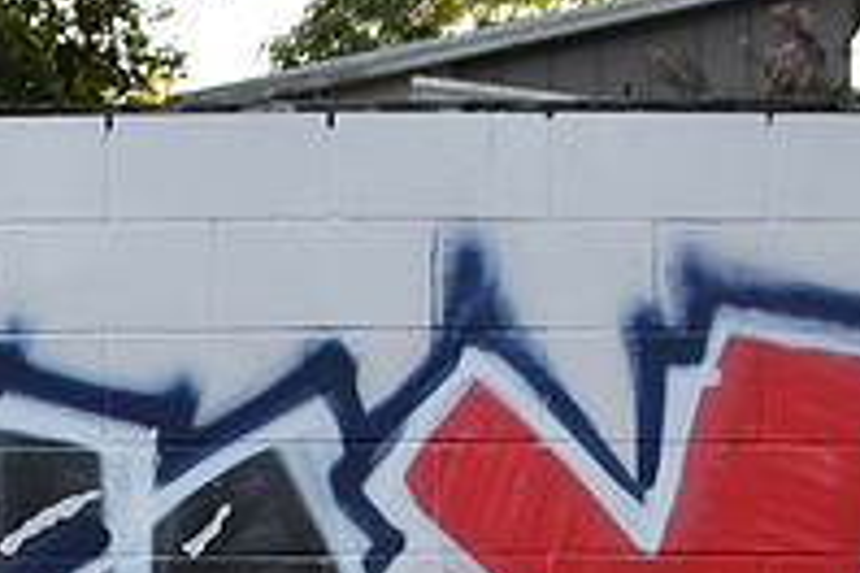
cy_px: 773
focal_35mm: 79
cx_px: 69
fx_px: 1887
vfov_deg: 16.2
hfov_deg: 24.8
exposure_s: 1/125
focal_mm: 18
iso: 160
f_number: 5.6
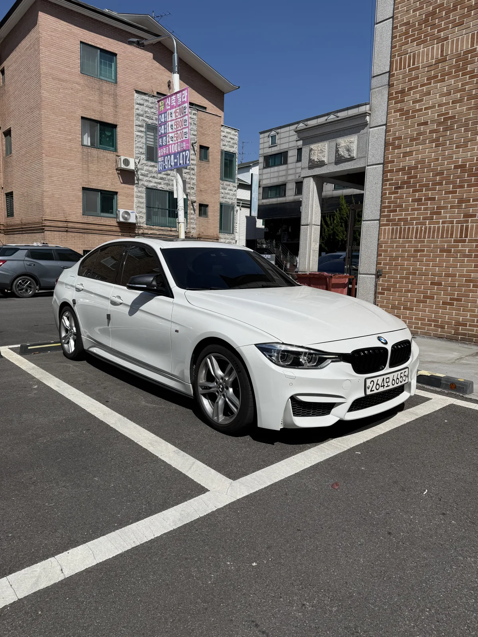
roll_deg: -1.4
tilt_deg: -5.4
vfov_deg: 71.6
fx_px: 442
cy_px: 318
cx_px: 239
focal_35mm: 24
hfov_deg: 56.8
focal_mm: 6.76
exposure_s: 1/10309
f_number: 1.78
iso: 80
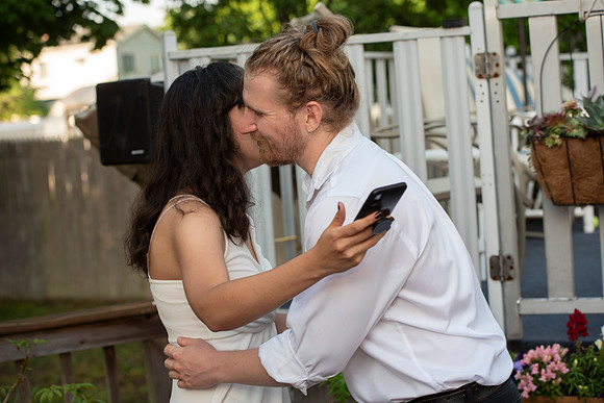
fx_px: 1175
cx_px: 302
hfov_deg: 28.8
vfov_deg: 19.5
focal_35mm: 70
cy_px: 202
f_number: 4
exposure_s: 1/200
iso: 100
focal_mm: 70
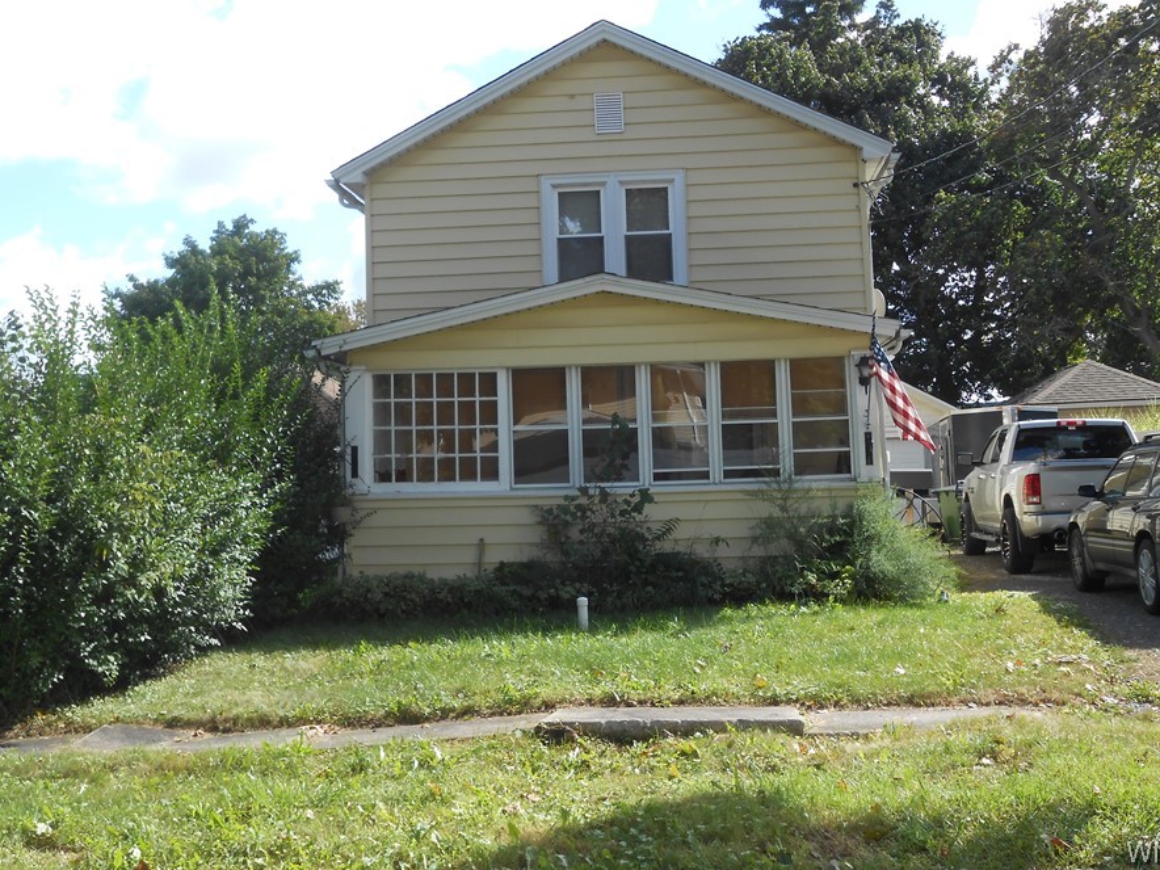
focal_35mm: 44
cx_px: 592
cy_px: 378
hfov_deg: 42.9
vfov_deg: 32.8
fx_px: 1474
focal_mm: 6.8
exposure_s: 1/250
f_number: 4.2
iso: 80
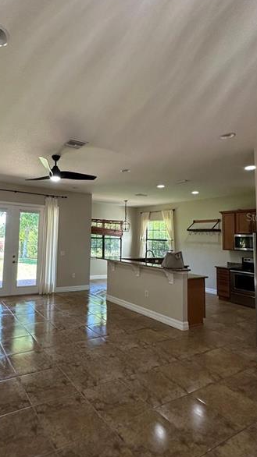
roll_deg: -2.3
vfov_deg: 86.6
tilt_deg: +4.9
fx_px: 243
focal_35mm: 20
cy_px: 217
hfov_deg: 53.6
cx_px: 69
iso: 200
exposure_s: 1/120
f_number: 2.2
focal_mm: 2.22
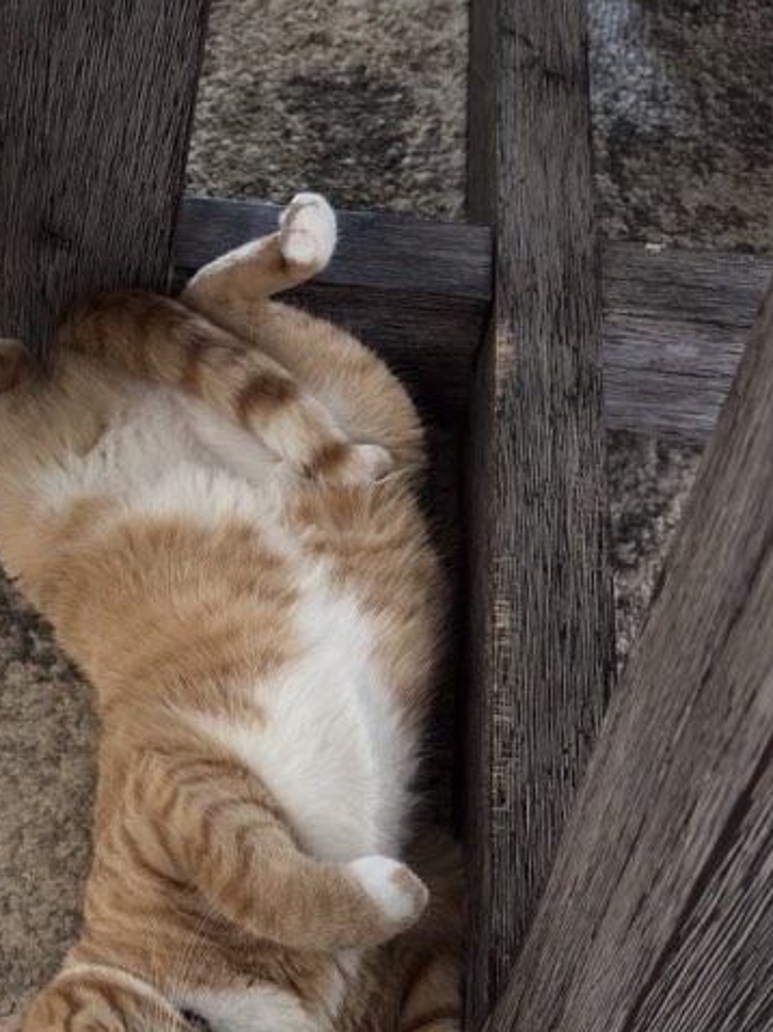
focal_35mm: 49
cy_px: 641
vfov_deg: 38.7
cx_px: 180
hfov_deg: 29.1
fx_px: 1460
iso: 400
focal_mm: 5.96
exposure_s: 1/19
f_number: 1.6
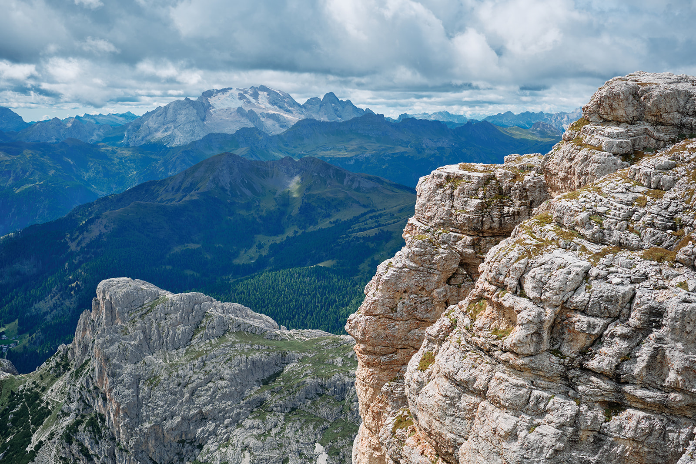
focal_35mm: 35
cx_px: 348
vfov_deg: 37.9
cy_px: 232
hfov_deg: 54.4
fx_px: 677
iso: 125
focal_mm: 23
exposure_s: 1/3200
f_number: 2.5
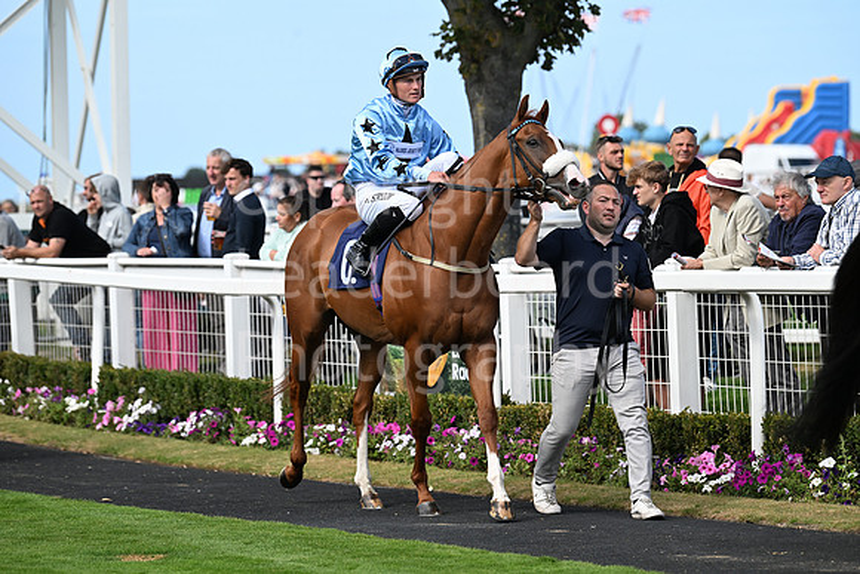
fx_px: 4062
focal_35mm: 170
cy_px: 287
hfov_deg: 12.1
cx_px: 430
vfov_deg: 8.1
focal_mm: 170
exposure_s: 1/3200
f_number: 4.5
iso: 800
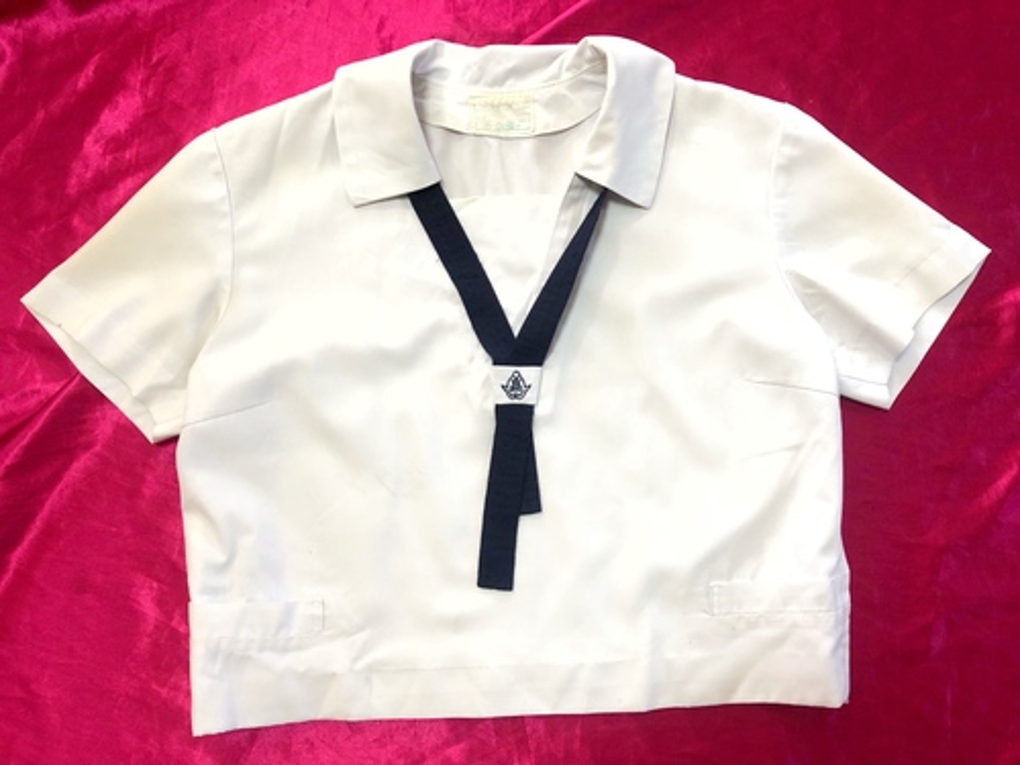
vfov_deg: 49.7
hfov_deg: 63.4
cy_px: 382
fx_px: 825
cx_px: 510
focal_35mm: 28
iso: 25
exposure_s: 1/40
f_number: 1.8
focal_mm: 4
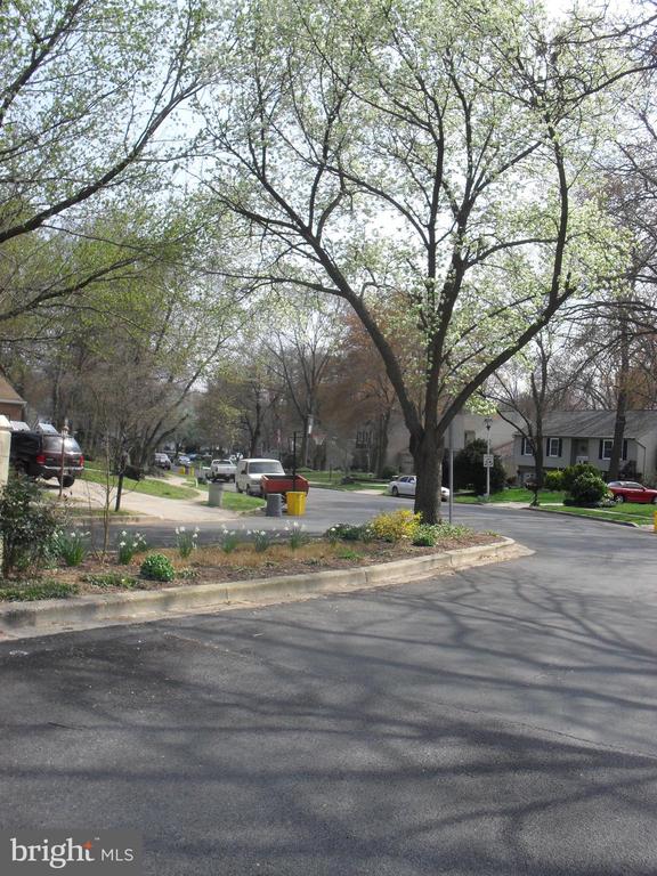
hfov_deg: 40.7
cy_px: 438
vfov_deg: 52.6
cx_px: 328
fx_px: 886
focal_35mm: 35
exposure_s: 1/125
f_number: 8.4
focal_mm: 6.3
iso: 100
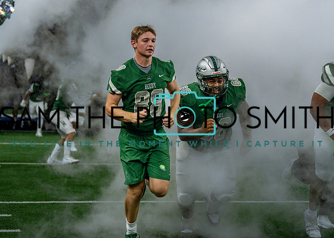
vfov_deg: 15.7
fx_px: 866
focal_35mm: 91
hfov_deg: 21.8
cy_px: 93
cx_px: 130
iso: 1600
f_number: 2.8
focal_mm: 70
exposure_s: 1/1250
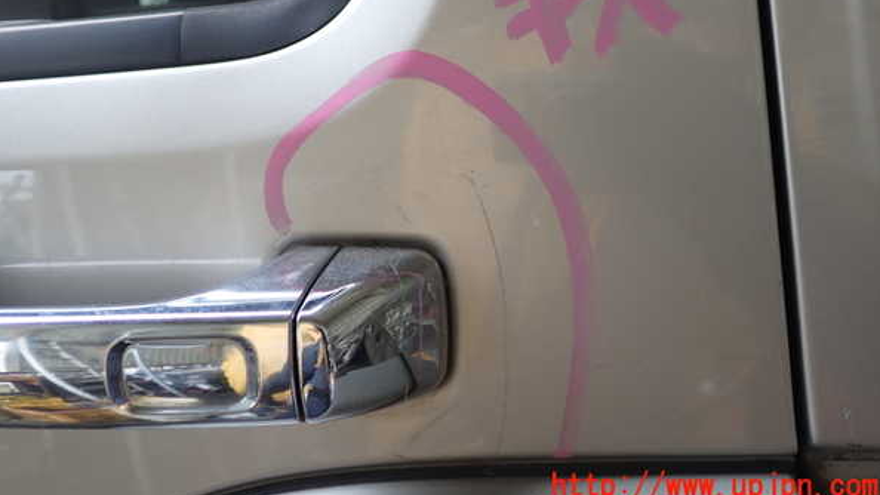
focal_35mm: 33
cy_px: 172
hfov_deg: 59.5
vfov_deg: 35.3
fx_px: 770
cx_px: 441
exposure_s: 1/60
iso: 160
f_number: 2.3
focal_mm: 5.4
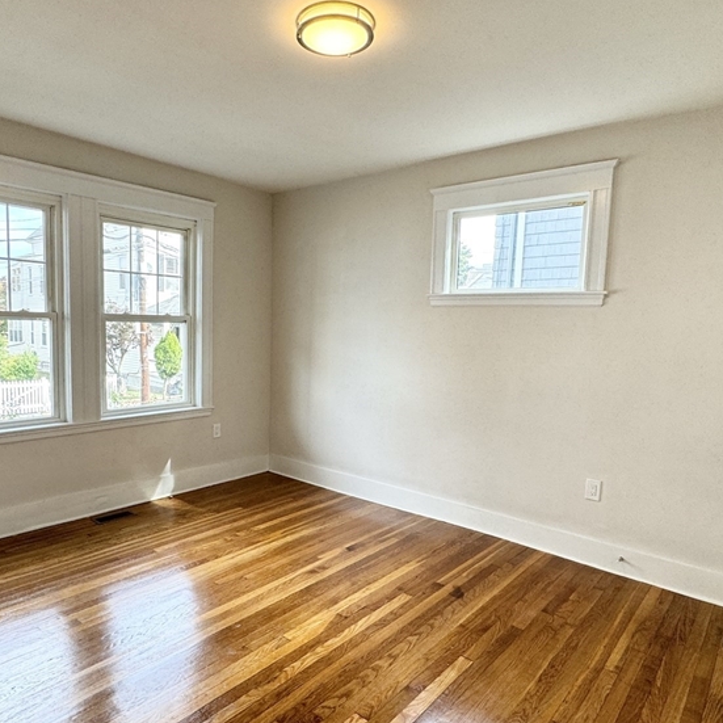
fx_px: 543
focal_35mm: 23
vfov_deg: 67.2
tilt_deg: -7.3
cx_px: 315
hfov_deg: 67.0
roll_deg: -1.5
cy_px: 386
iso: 80
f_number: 2.2
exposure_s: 1/120
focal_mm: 2.22
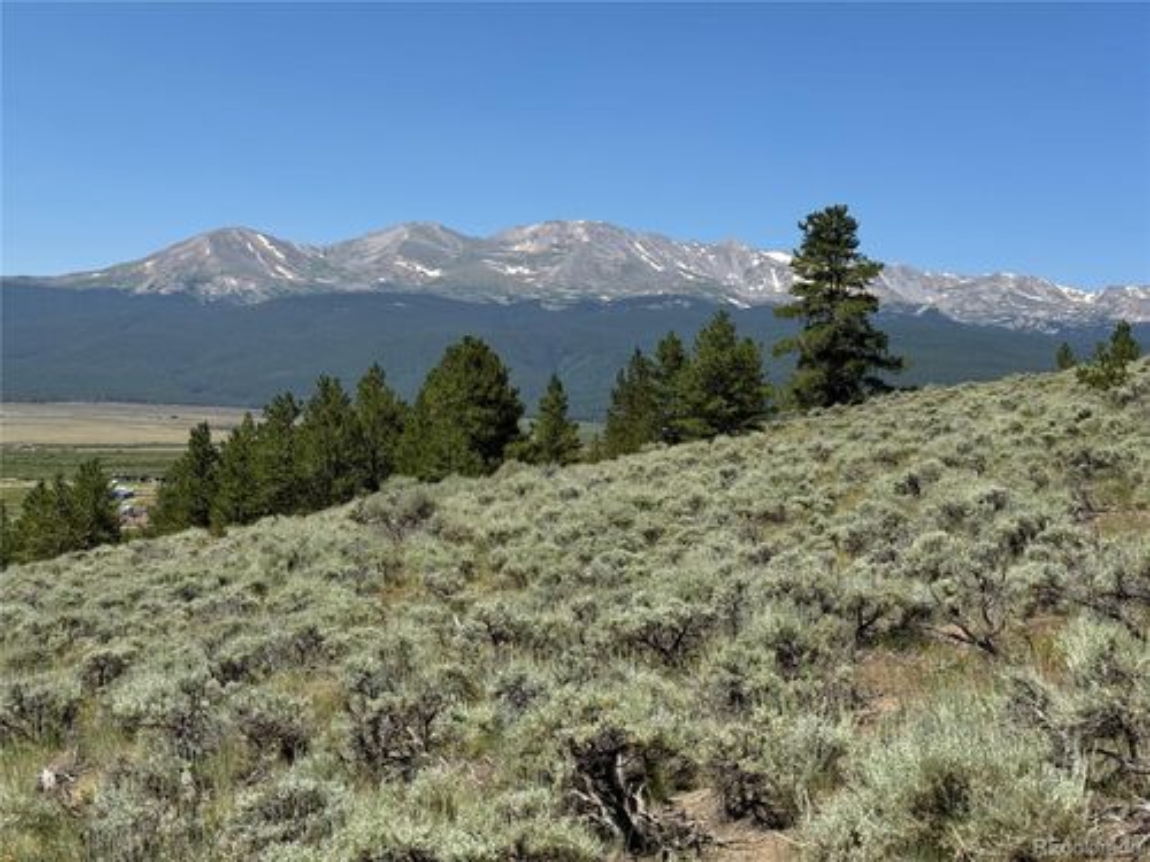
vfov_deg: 30.3
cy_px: 431
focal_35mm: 48
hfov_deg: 39.7
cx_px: 575
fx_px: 1595
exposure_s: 1/3610
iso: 64
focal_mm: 6.76
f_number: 1.78
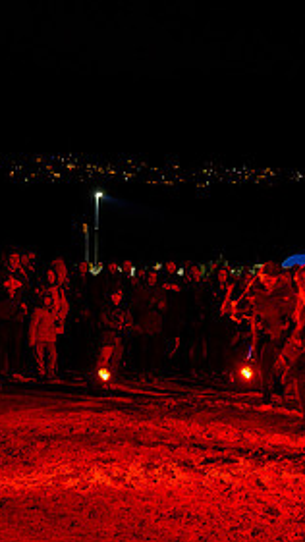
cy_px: 279
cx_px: 309
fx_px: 1280
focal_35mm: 89
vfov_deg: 23.9
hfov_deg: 13.4
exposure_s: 1/30
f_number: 4
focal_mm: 30
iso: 3200
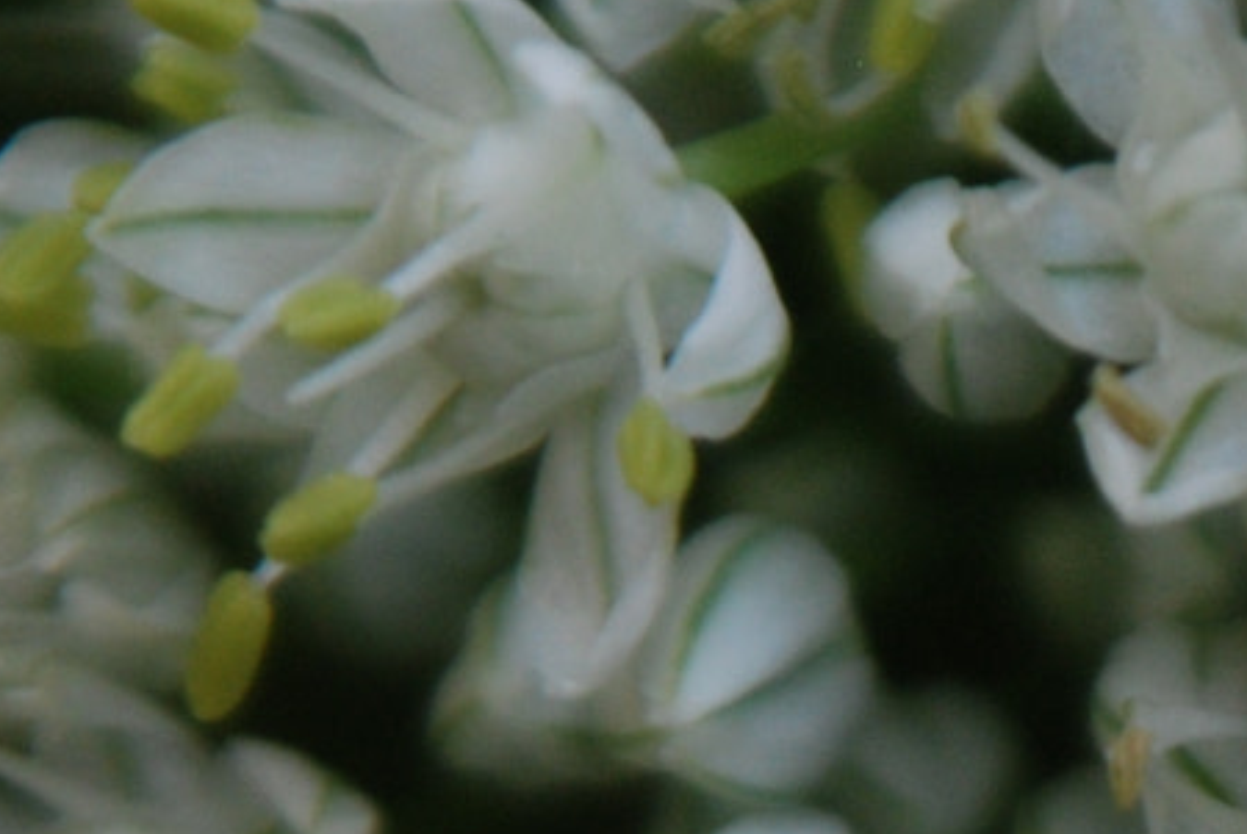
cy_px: 641
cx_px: 2084
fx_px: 49719
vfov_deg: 1.0
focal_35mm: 1434
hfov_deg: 1.4
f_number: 6.3
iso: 400
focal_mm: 210
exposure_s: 1/400
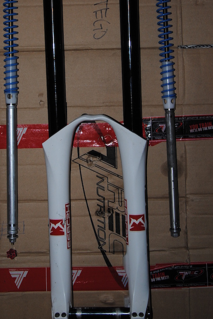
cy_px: 86
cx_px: 87
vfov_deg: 30.5
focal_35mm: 65
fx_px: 576
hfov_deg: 20.9
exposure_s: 1/60
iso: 200
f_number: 4
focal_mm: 28
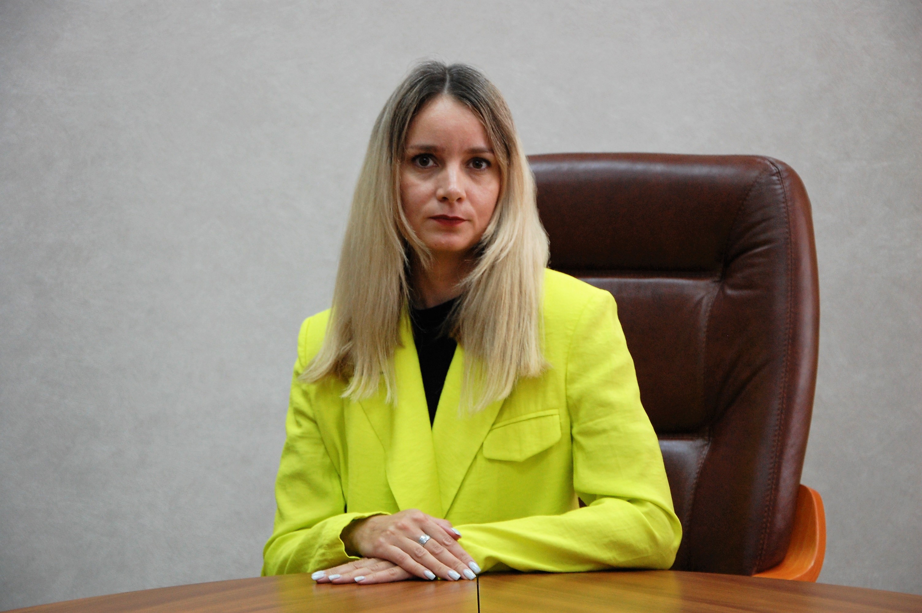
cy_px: 306
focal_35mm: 99
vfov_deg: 13.8
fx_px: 2533
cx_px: 461
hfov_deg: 20.6
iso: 800
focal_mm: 66
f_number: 5.3
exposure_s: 1/50
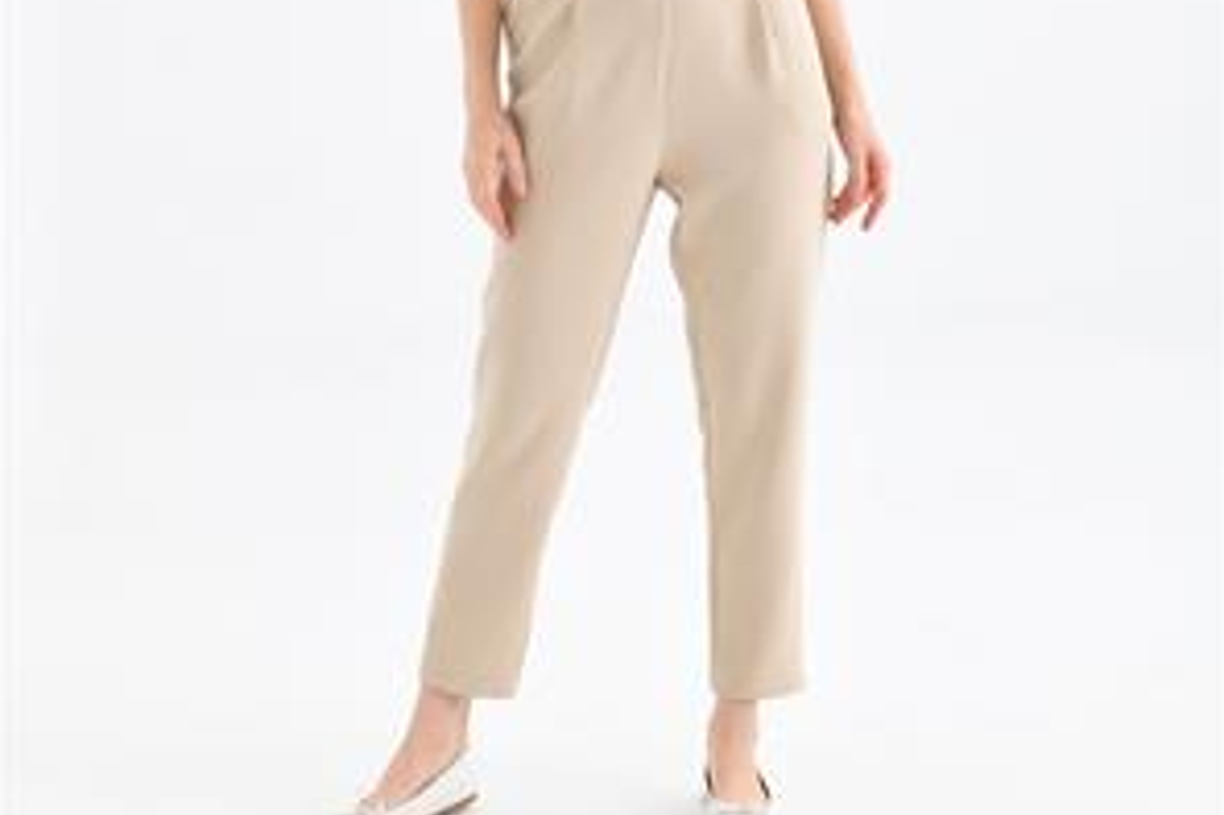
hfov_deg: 28.9
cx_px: 612
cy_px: 141
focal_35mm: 70
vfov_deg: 19.2
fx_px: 2379
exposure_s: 1/125
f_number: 6.3
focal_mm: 46
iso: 160
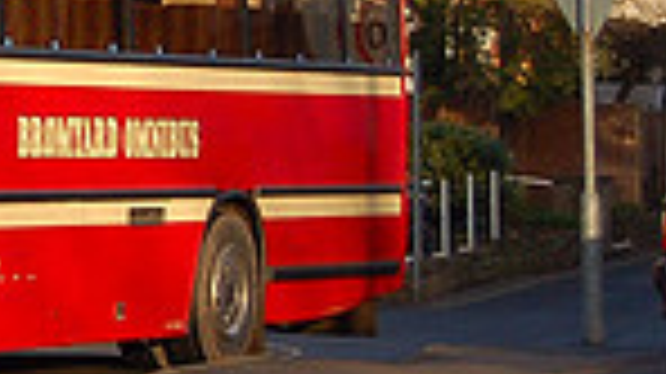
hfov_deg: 8.1
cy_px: 52
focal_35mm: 259
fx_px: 4571
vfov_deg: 4.7
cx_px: -459
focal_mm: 42
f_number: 5.3
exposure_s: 1/1000
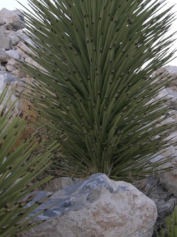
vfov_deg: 21.5
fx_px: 621
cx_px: 83
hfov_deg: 16.2
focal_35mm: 91
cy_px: 124
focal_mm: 12.7
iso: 50
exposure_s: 1/58.6
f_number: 3.8
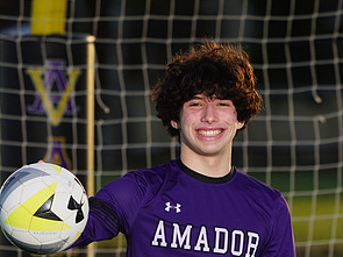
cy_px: 277
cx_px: 165
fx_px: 5784
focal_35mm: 584
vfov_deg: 2.5
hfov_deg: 3.4
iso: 100
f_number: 7.1
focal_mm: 309
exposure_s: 1/200
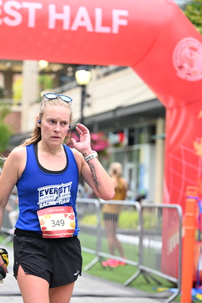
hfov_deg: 12.9
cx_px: 87
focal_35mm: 106
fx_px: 892
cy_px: 168
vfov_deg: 19.3
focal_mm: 81
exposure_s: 1/1600
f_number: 2.8
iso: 1250
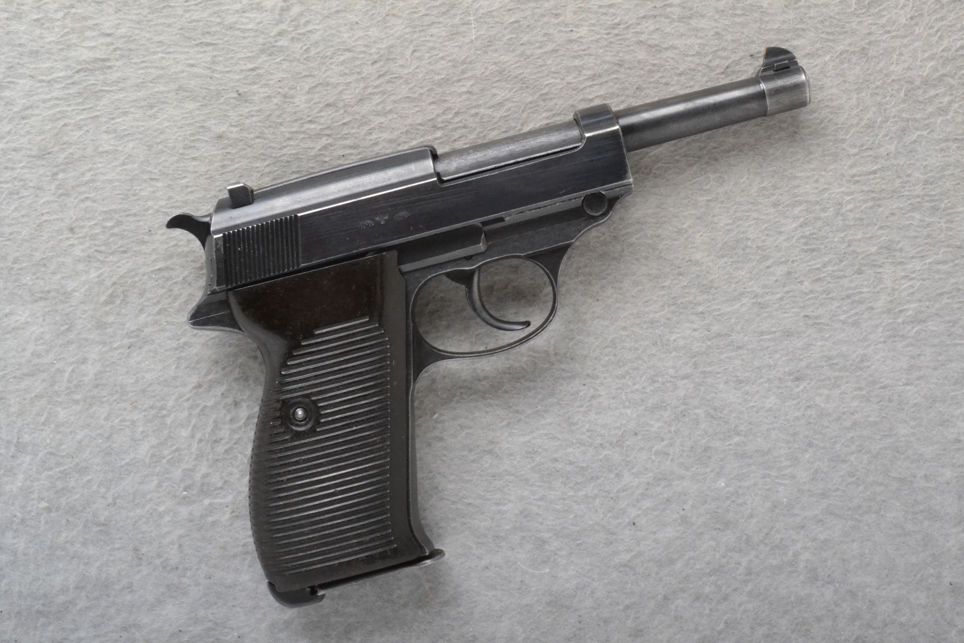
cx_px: 482
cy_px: 322
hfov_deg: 36.9
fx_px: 1446
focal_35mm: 54
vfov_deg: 25.1
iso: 3200
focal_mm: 36
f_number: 20
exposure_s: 1/160
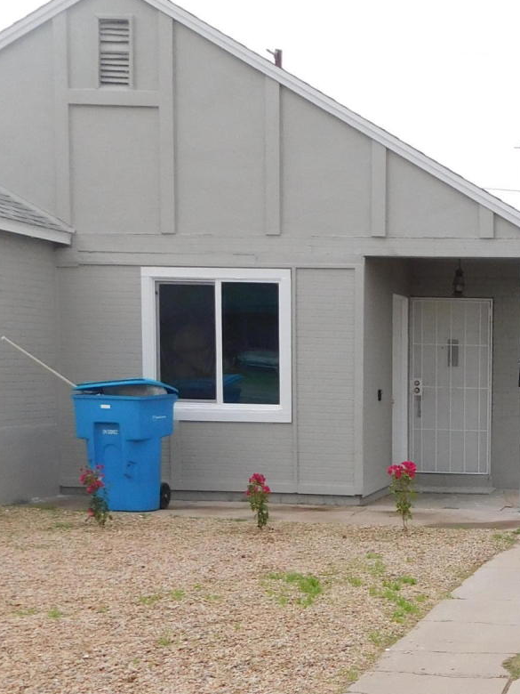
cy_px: 501
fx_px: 1182
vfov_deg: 32.2
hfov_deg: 22.5
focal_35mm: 59
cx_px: 658
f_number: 3
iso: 125
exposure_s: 1/400
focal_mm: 4
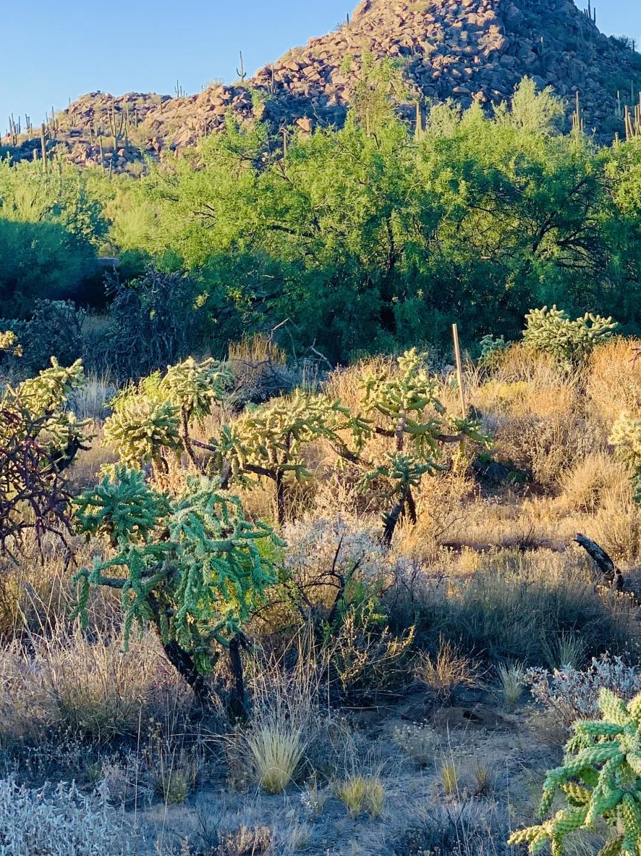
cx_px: 528
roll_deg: +2.0
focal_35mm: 88
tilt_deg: -2.5
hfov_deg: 16.6
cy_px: 382
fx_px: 2173
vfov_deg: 22.2
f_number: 2.4
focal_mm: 6
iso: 16
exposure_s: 1/261
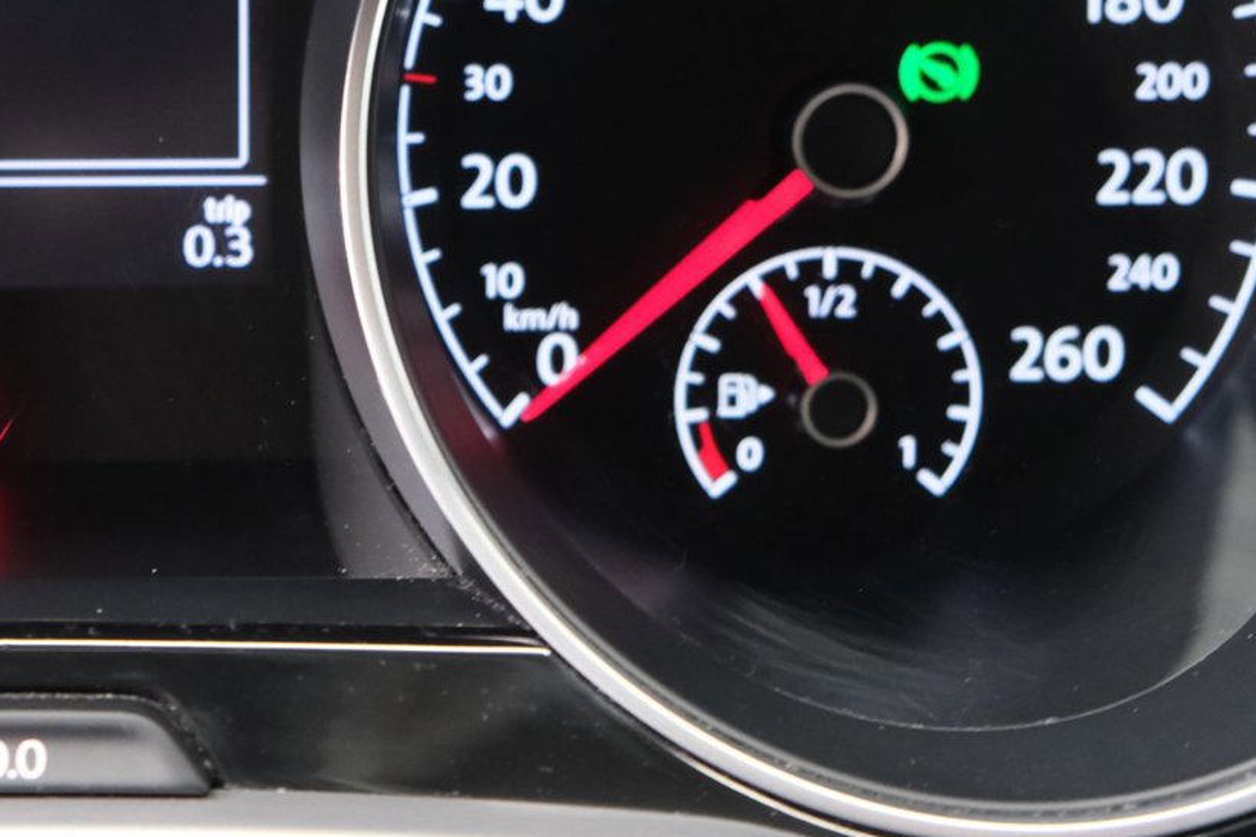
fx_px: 2930
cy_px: 204
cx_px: 62
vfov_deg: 16.2
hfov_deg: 23.4
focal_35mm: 84
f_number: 4
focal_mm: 24.3
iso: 3200
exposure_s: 1/30
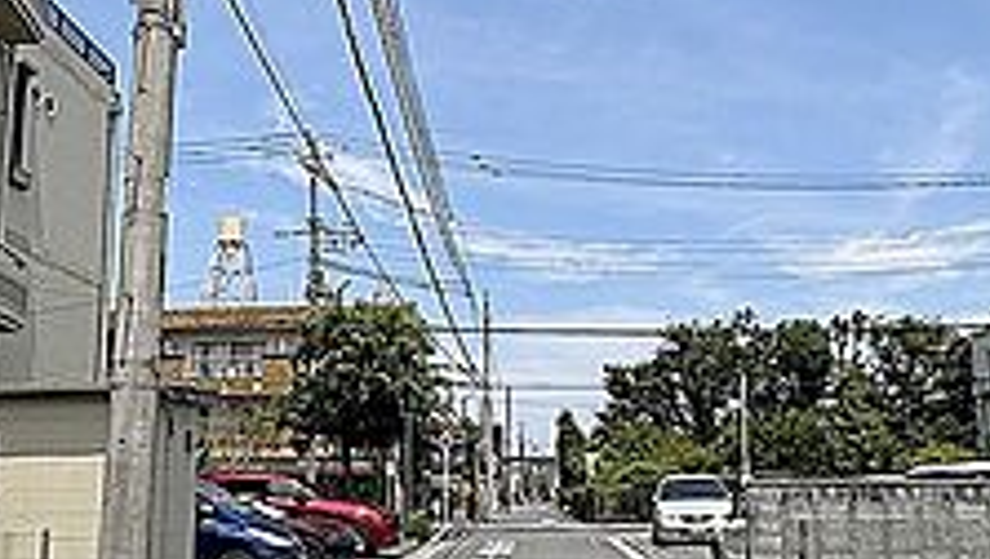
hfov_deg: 49.3
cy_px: 302
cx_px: 462
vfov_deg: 29.1
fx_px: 1077
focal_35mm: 41
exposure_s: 1/2494
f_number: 2.2
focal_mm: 2.22
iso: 50
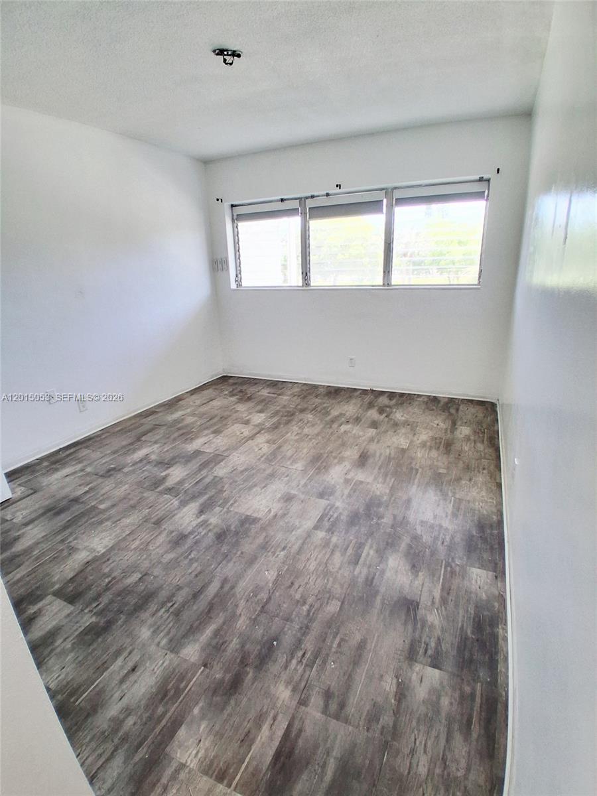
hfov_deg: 74.7
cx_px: 298
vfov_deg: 91.0
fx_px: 391
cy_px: 398
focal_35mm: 17
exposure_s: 1/120
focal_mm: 1.4
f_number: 2.2
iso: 80
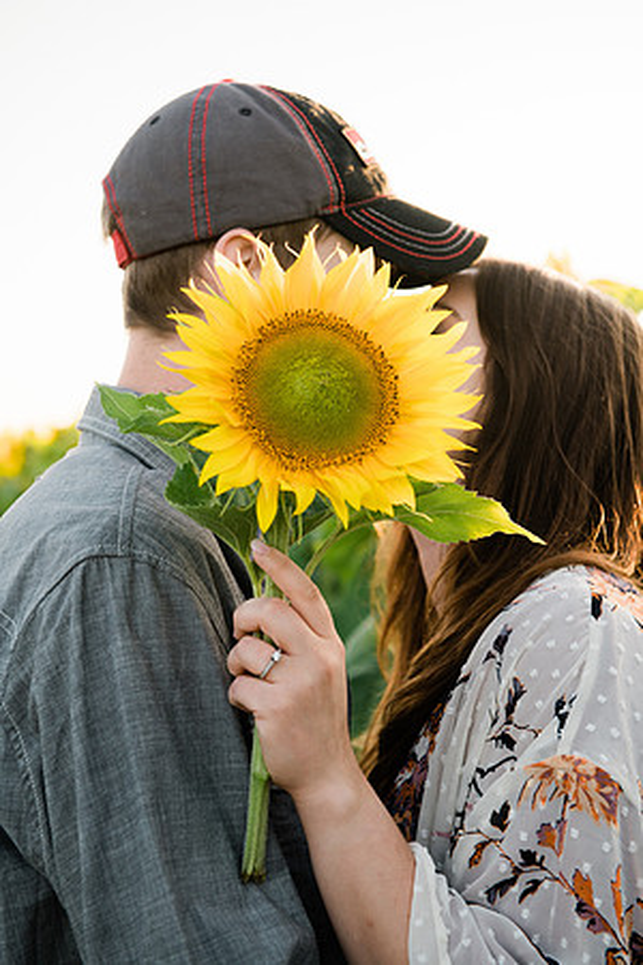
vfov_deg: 32.4
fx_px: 1661
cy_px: 482
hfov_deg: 21.9
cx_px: 322
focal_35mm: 62
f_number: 5.6
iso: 320
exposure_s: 1/320
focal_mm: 62
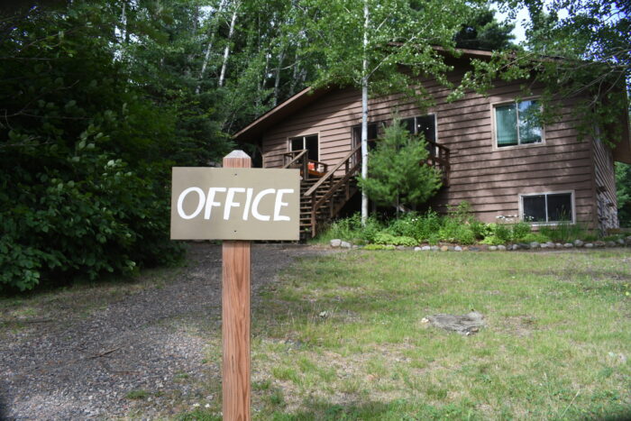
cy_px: 210
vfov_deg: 47.9
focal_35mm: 27
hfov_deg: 67.4
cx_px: 316
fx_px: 473
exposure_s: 1/320
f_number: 9
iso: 320
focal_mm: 18
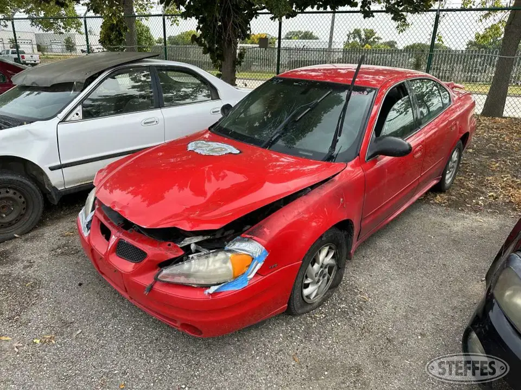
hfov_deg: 71.6
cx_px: 260
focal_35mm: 24
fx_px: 361
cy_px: 195
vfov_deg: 56.8
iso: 80
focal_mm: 6.86
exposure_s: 1/1357
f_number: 1.78
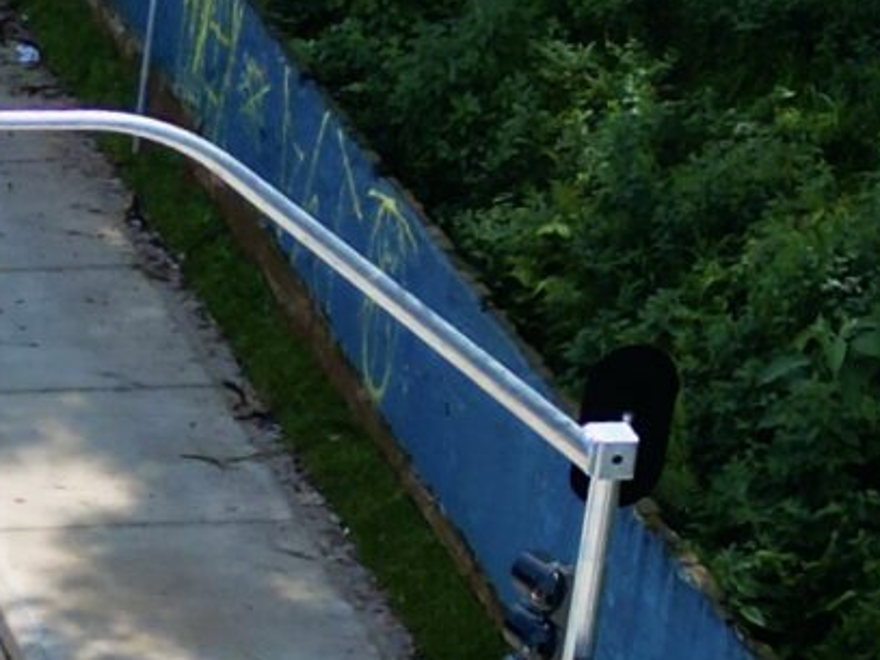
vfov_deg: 9.8
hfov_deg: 11.5
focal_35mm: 151
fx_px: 3838
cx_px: -992
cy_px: 229
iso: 100
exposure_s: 1/2500
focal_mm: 6.72
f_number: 1.7
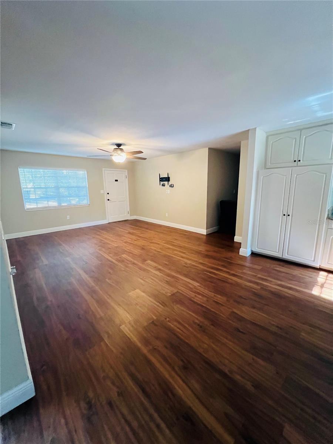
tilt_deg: -11.6
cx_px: 166
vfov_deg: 106.2
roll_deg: +1.4
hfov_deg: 89.9
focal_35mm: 13
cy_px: 222
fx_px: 167
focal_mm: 1.57
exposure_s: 1/60
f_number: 1.8
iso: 1000
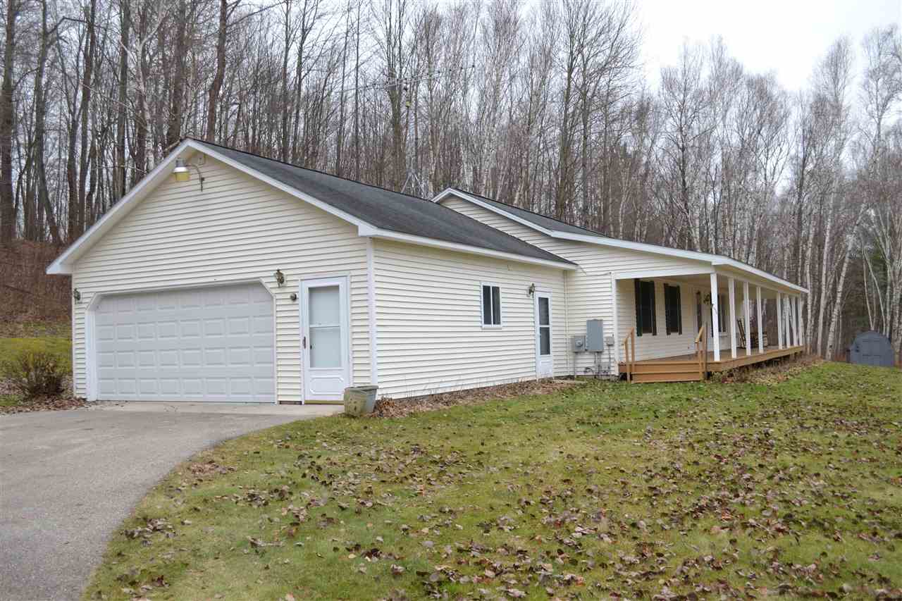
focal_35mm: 33
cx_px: 451
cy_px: 300
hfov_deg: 57.2
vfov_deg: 40.0
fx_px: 827
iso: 180
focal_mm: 22
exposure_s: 1/125
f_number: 5.6
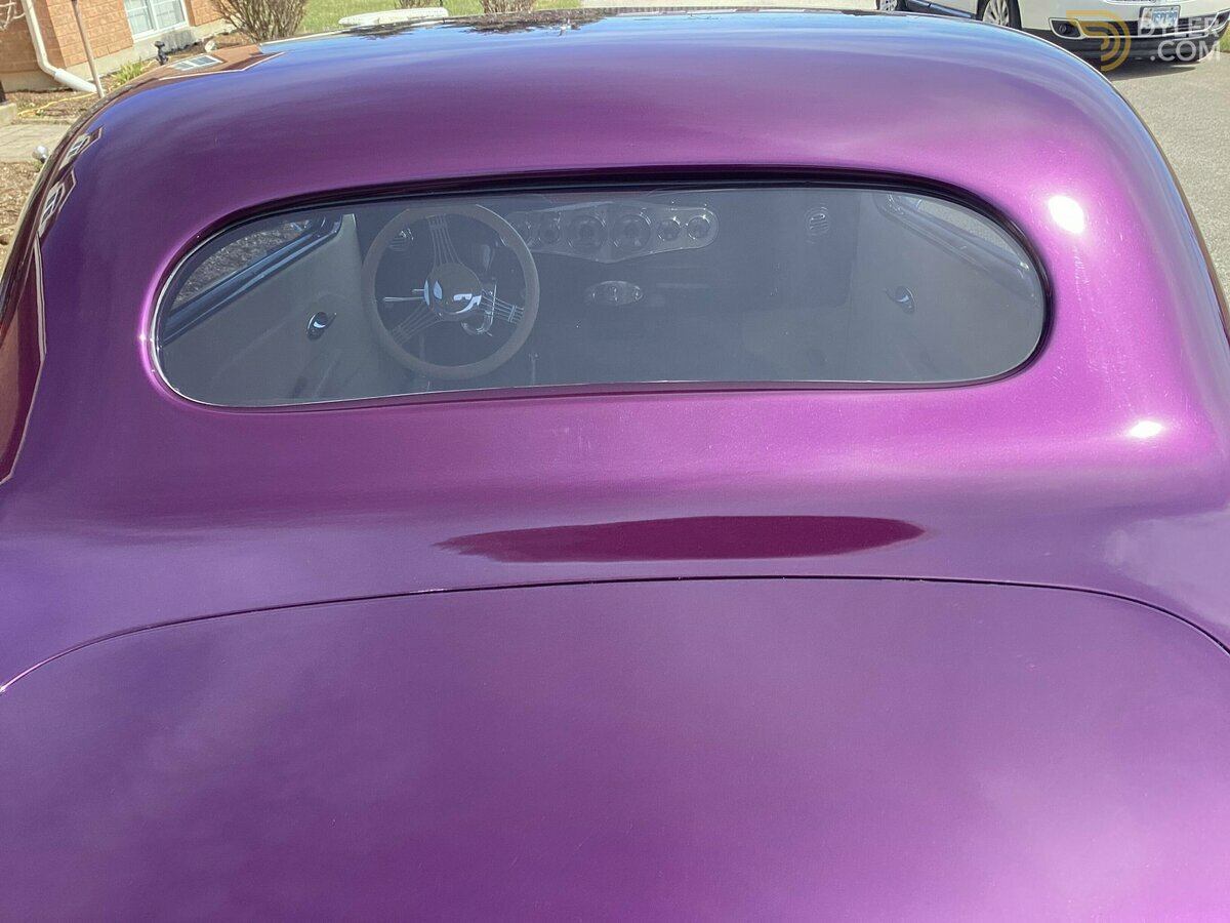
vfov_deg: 45.4
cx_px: 615
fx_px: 1102
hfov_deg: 58.4
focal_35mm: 31
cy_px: 462
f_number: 2.4
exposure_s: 1/326
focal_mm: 3.3
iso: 25
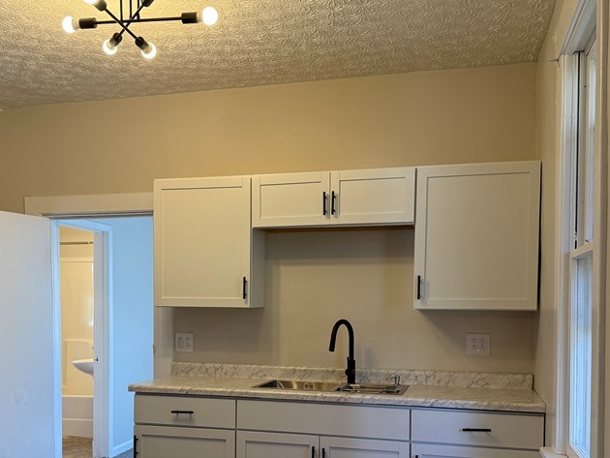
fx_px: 688
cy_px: 323
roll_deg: -1.2
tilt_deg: -2.7
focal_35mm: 39
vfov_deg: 36.3
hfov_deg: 47.7
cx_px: 255
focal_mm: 6.76
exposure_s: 1/193
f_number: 1.78
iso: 200
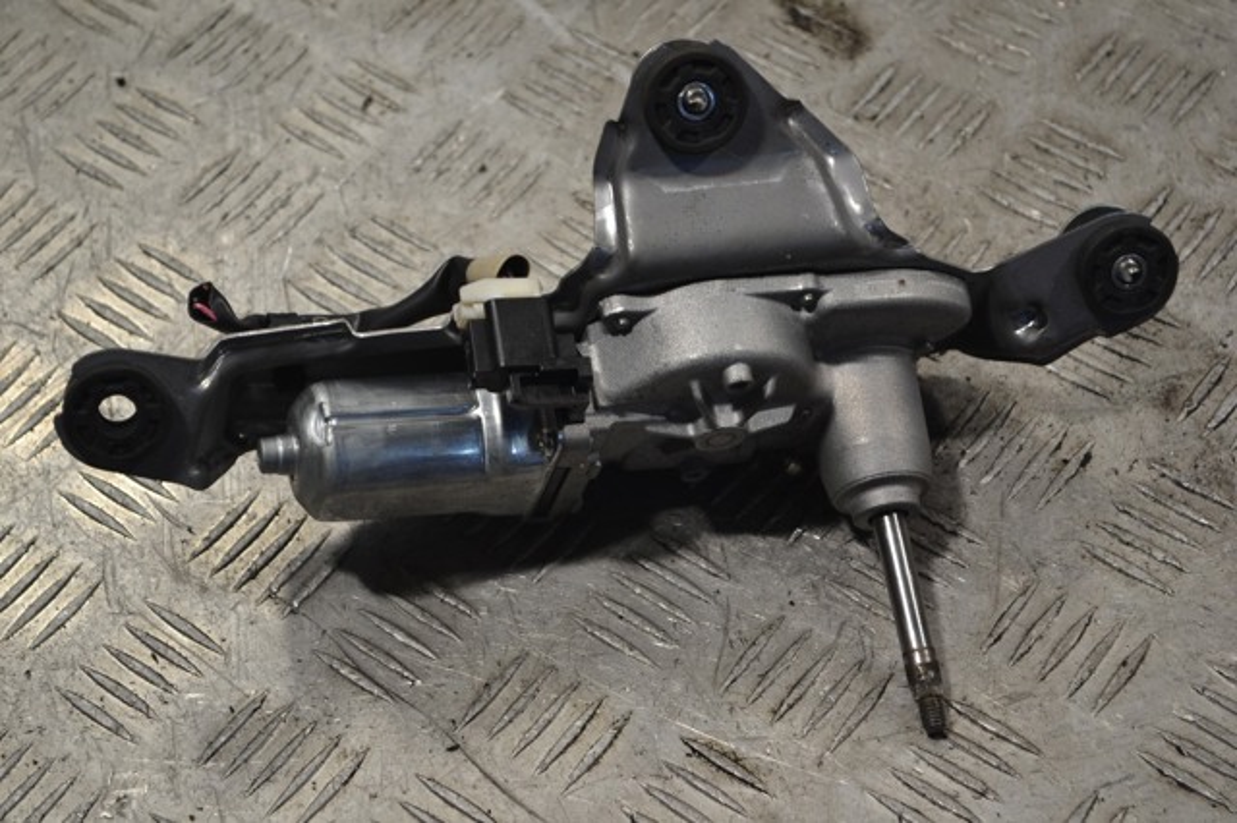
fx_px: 2833
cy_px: 412
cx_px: 618
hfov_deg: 24.6
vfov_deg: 16.5
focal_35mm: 82
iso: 400
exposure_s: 1/125
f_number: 5.6
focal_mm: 55
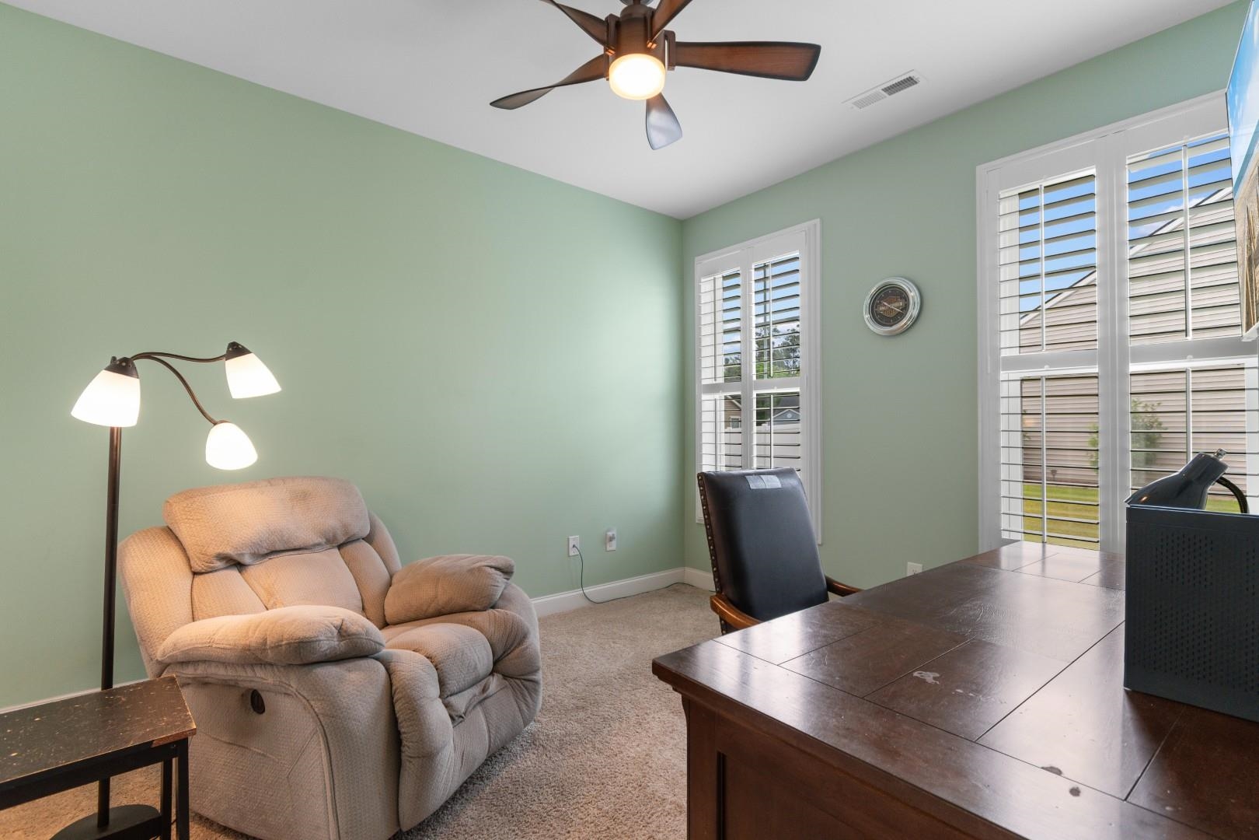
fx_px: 560
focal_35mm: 16
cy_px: 420
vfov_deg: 73.7
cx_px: 630
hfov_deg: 96.7
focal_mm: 11
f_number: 4.8
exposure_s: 1/15
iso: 100
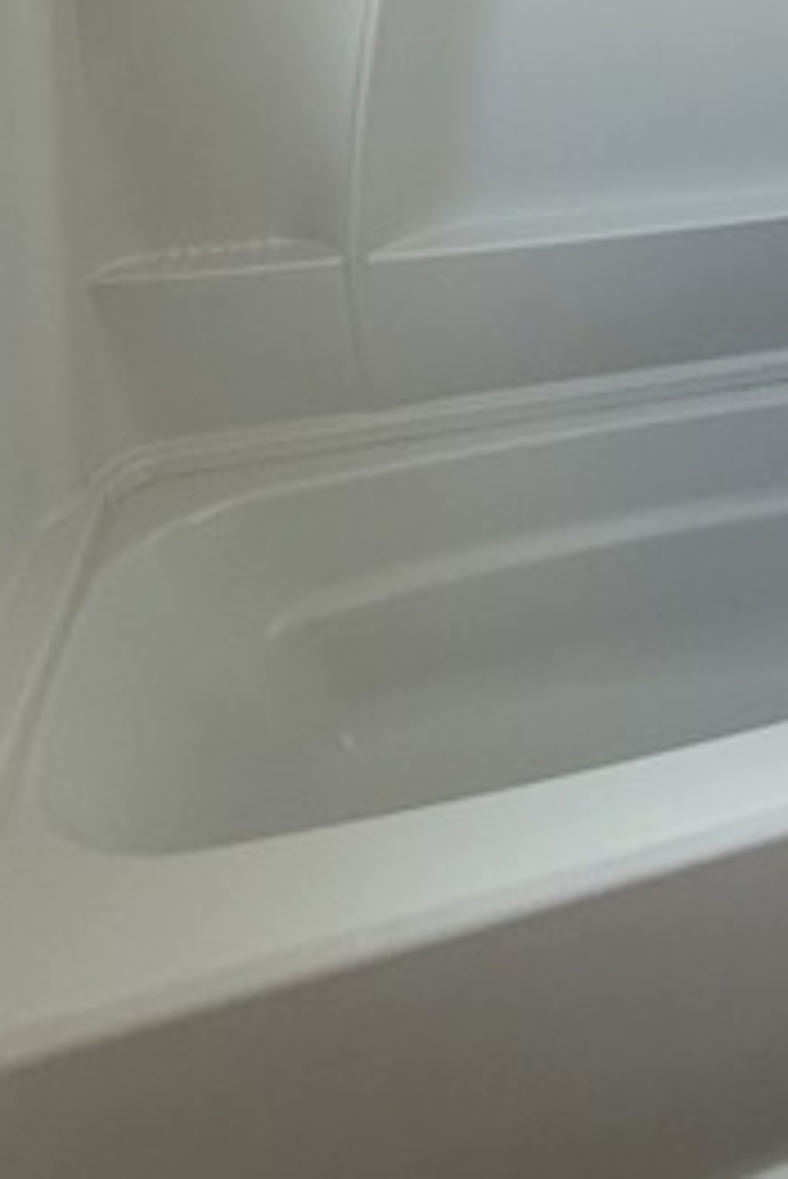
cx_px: 851
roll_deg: -2.1
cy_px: -47
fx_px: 1213
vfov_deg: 43.1
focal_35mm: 37
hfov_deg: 32.1
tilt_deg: -7.0
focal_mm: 2.22
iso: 160
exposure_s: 1/99
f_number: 2.2
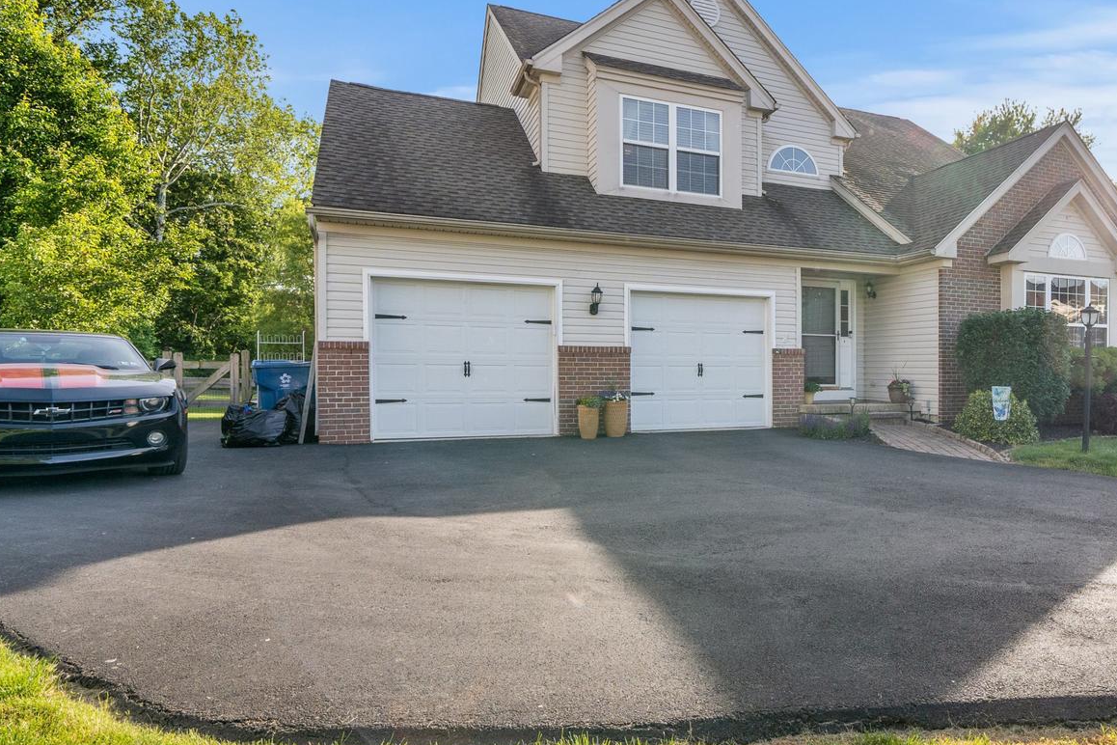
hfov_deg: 73.4
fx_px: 714
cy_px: 378
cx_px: 761
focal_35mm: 23
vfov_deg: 55.1
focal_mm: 13
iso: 500
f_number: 5.6
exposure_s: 1/1250
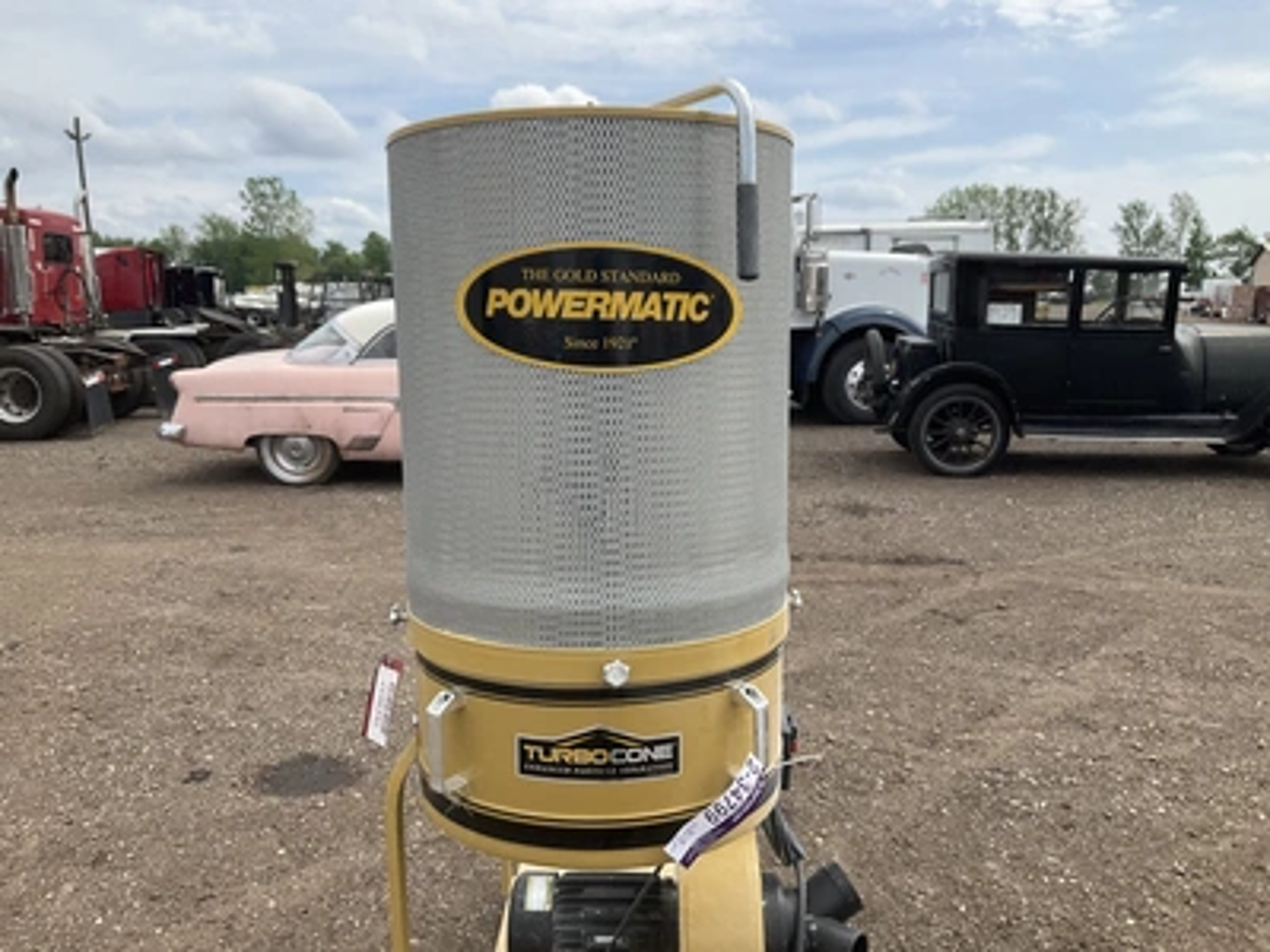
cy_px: 476
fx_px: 1064
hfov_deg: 61.7
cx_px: 635
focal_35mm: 29
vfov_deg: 48.2
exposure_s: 1/1912
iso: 25
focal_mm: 3
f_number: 1.8
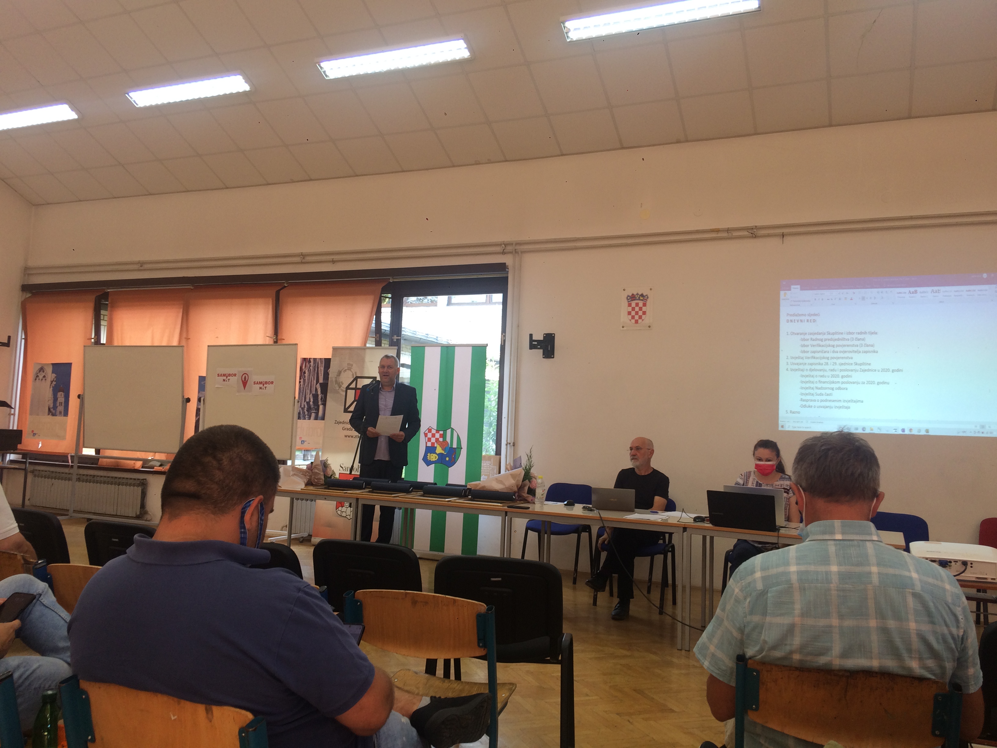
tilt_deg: +4.2
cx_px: 498
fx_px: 835
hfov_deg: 61.7
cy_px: 374
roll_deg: -3.0
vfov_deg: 48.2
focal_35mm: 29
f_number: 2.2
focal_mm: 4.15
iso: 40
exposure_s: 1/50
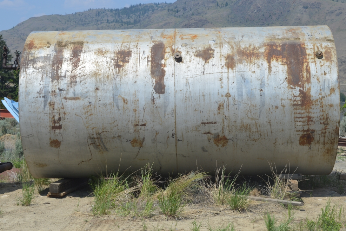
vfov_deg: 18.7
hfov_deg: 27.7
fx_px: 701
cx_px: 174
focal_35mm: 73
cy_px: 116
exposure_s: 1/320
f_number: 9
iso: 100
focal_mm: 48
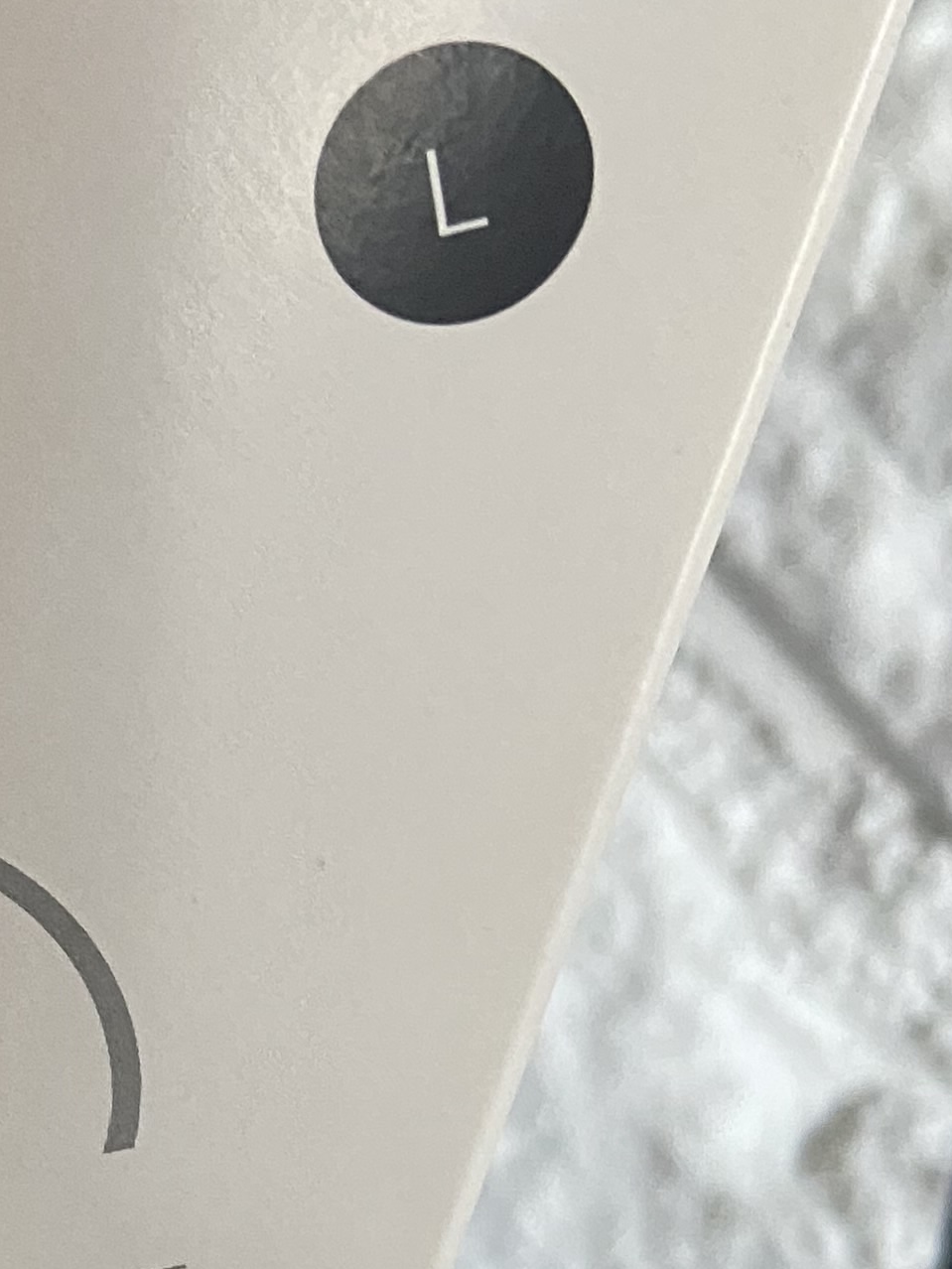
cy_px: 1128
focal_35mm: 82
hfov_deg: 16.7
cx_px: -393
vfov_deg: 23.2
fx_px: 3006
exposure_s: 1/60
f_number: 1.8
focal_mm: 4.25
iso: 250
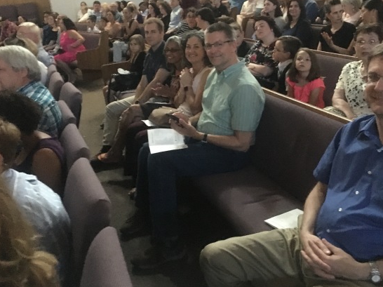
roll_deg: +5.9
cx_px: 211
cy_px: 124
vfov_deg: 41.7
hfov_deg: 53.9
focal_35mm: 34
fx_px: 376
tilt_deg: -19.6
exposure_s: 1/15
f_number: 2.2
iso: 1250
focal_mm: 4.15
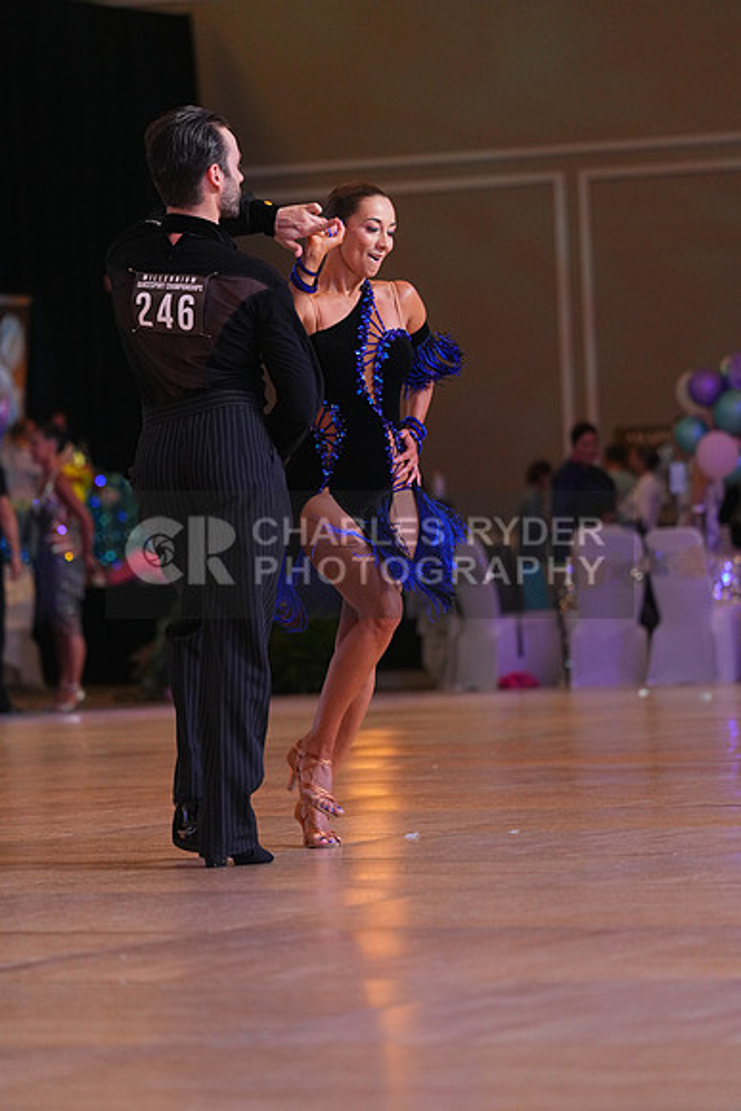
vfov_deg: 11.8
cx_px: 370
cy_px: 556
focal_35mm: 174
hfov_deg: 7.9
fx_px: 5369
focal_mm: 174
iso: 2500
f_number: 4
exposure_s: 1/400
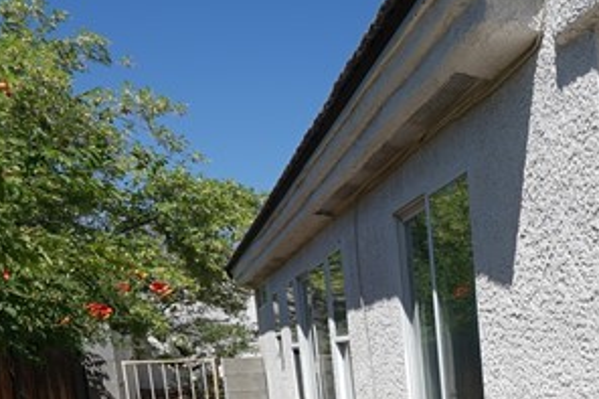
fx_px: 732
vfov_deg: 27.8
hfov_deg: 31.9
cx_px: 807
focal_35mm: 44
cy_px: 442
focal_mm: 12
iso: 50
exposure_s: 1/125
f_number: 9
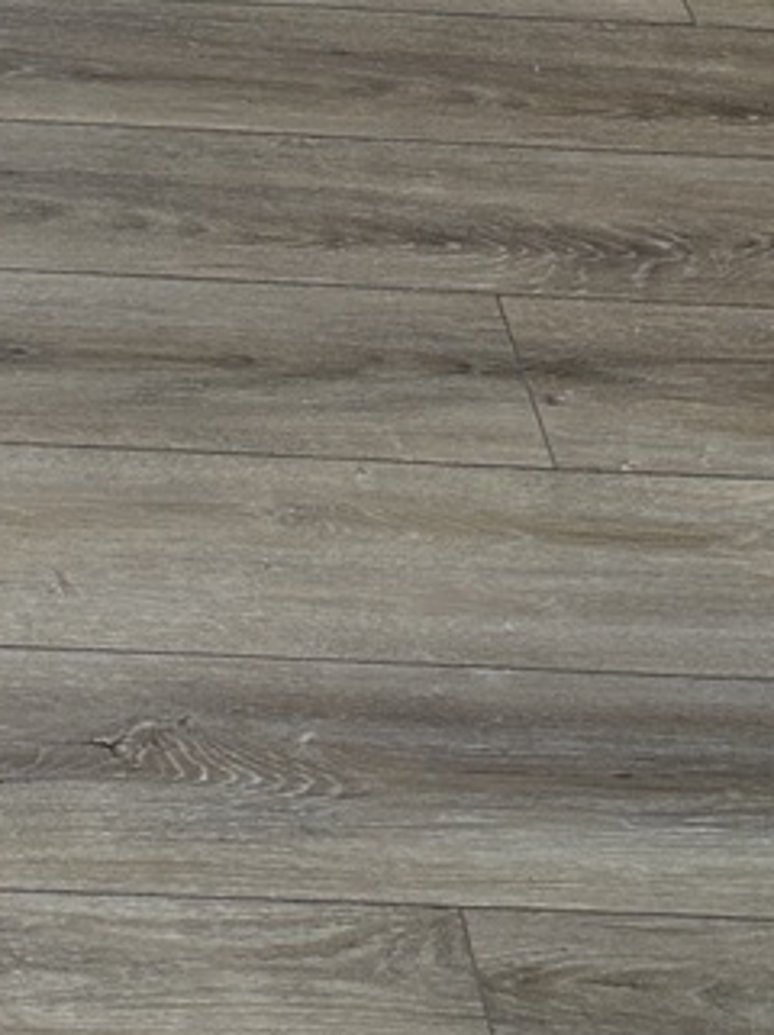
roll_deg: -2.8
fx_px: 3435
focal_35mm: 115
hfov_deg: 12.4
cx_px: -248
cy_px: -806
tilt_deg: -17.1
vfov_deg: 15.0
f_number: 1.78
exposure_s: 1/126
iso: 125
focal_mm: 6.86
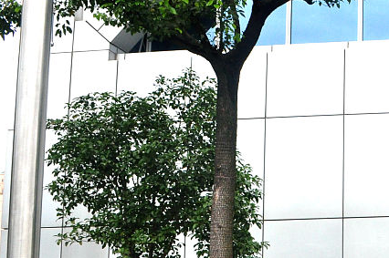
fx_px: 820
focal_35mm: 76
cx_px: 524
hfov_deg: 23.2
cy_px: 187
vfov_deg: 17.8
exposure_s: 1/320
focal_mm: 18
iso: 800
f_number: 10
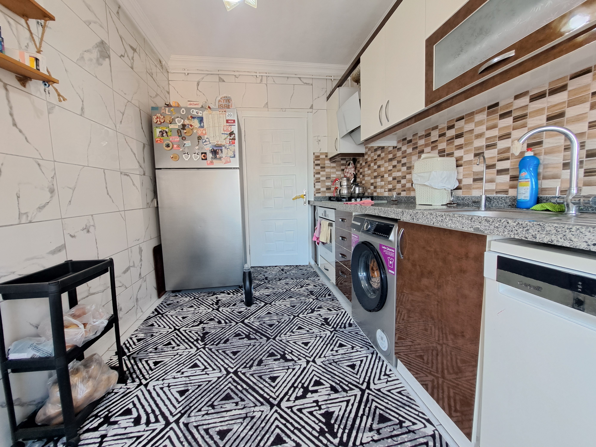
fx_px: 224
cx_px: 298
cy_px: 224
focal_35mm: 13
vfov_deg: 89.9
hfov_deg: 106.2
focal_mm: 1.74
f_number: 2.2
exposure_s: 1/50
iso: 200
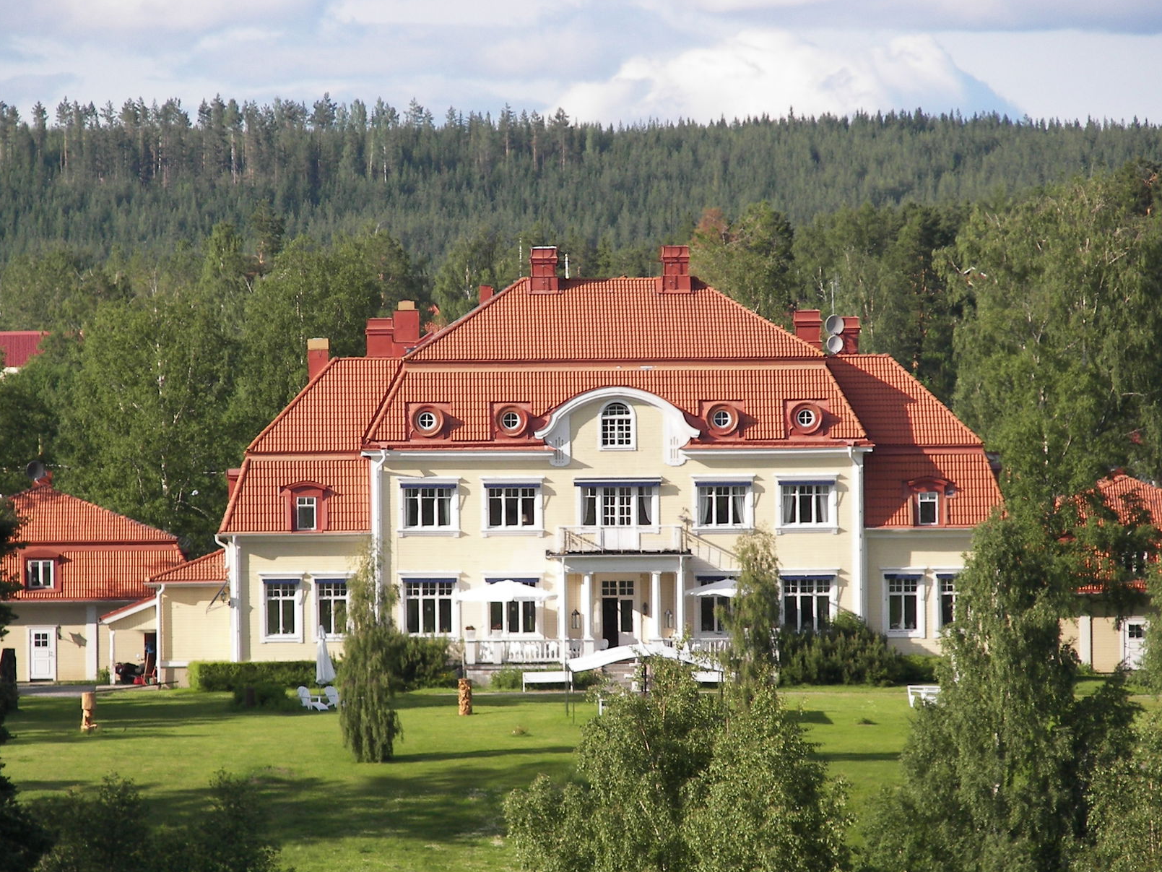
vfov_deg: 4.3
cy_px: 487
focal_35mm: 346
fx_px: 11615
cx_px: 548
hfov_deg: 5.7
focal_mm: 48.2
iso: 50
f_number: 3.6
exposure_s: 1/500
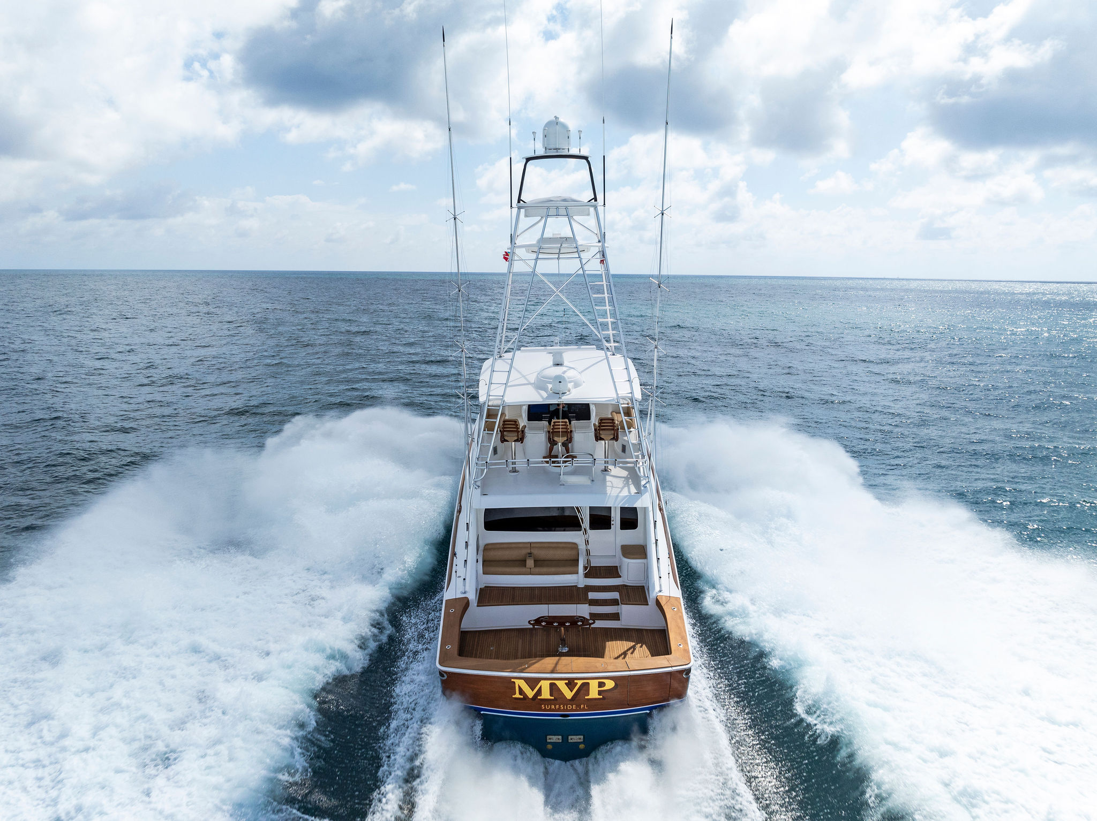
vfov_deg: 56.8
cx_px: 548
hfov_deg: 71.6
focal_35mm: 24
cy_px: 410
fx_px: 760
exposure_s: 1/200
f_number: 4
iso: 200
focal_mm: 12.29
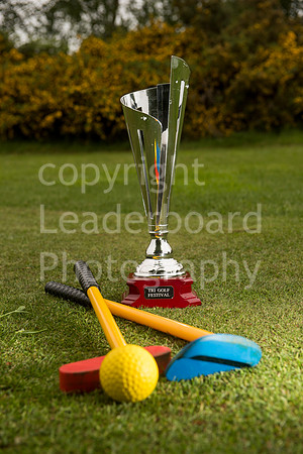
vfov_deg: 28.8
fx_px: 884
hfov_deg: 19.5
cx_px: 152
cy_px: 227
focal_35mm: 70
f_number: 6.3
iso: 100
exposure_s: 1/60
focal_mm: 70
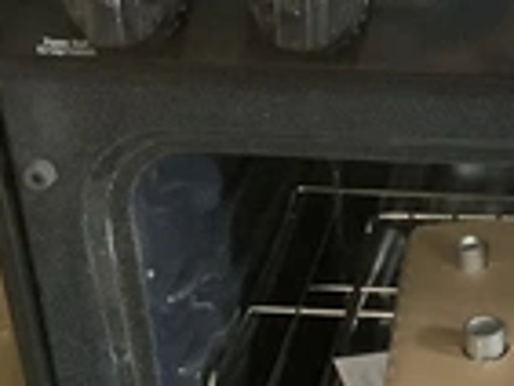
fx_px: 1308
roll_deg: -3.2
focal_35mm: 88
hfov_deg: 20.8
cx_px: 616
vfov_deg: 16.6
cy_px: 324
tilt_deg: -32.5
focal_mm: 3.3
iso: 640
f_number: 2.4
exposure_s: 1/20
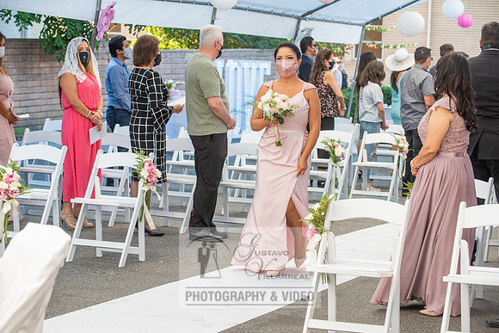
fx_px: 1414
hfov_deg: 20.0
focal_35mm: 102
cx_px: 250
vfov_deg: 13.4
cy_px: 166
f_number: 5.6
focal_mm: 102
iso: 640
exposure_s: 1/125
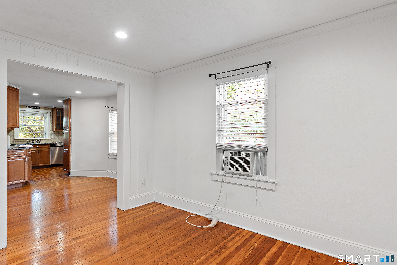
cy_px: 132
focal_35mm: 17
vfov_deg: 70.4
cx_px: 198
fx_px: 187
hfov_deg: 93.3
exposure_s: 1/2
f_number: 5.6
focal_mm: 17
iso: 100
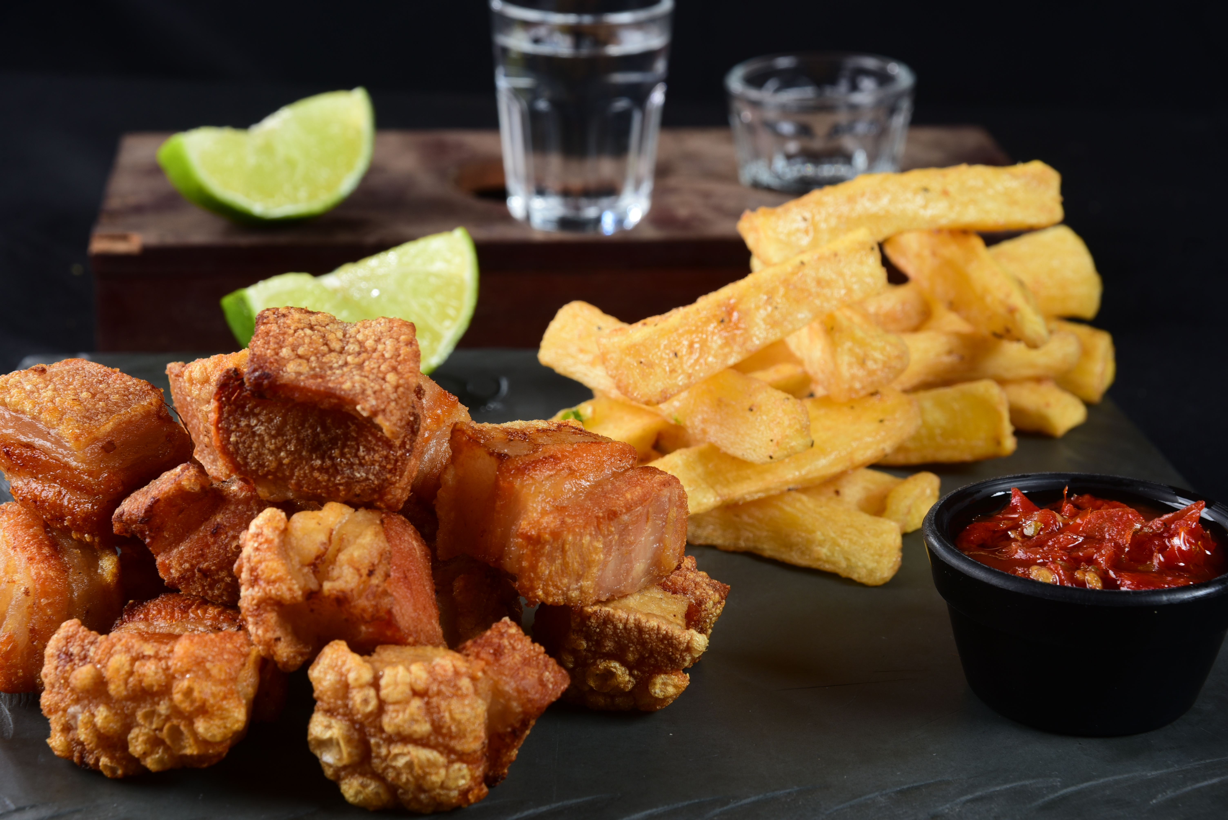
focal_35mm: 85
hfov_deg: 23.9
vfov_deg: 16.1
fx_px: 2900
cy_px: 410
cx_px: 614
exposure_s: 1/100
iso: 200
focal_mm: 85
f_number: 13
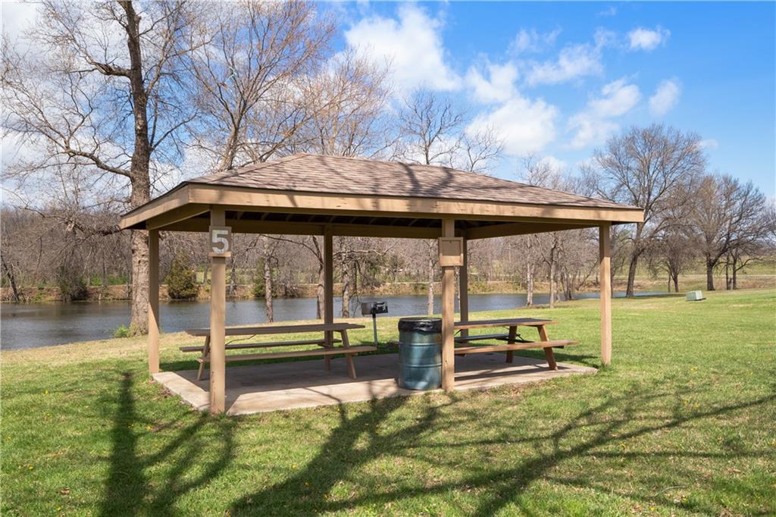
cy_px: 258
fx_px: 646
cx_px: 388
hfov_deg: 61.9
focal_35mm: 30
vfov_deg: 43.6
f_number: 8
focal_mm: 15
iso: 400
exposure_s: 1/640
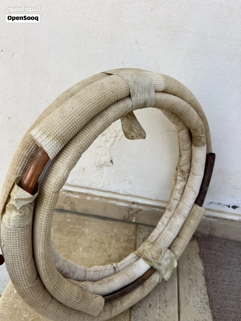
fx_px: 241
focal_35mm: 26
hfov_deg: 53.1
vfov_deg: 67.3
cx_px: 120
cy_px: 160
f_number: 1.5
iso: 50
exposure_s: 1/1553
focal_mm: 5.7
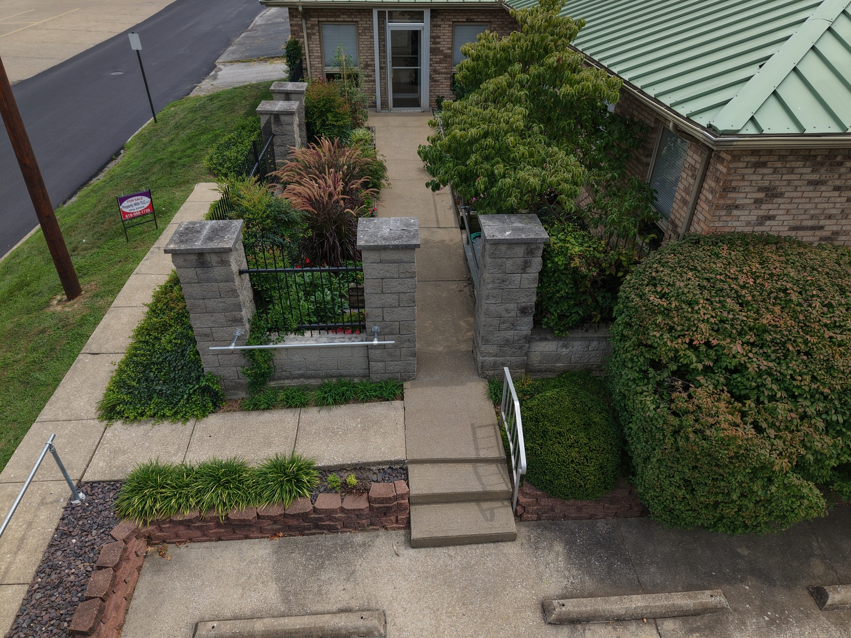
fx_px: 590
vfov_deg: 56.8
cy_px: 319
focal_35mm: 24
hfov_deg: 71.6
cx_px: 426
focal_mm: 8.67
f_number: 1.8
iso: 100
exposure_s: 1/100
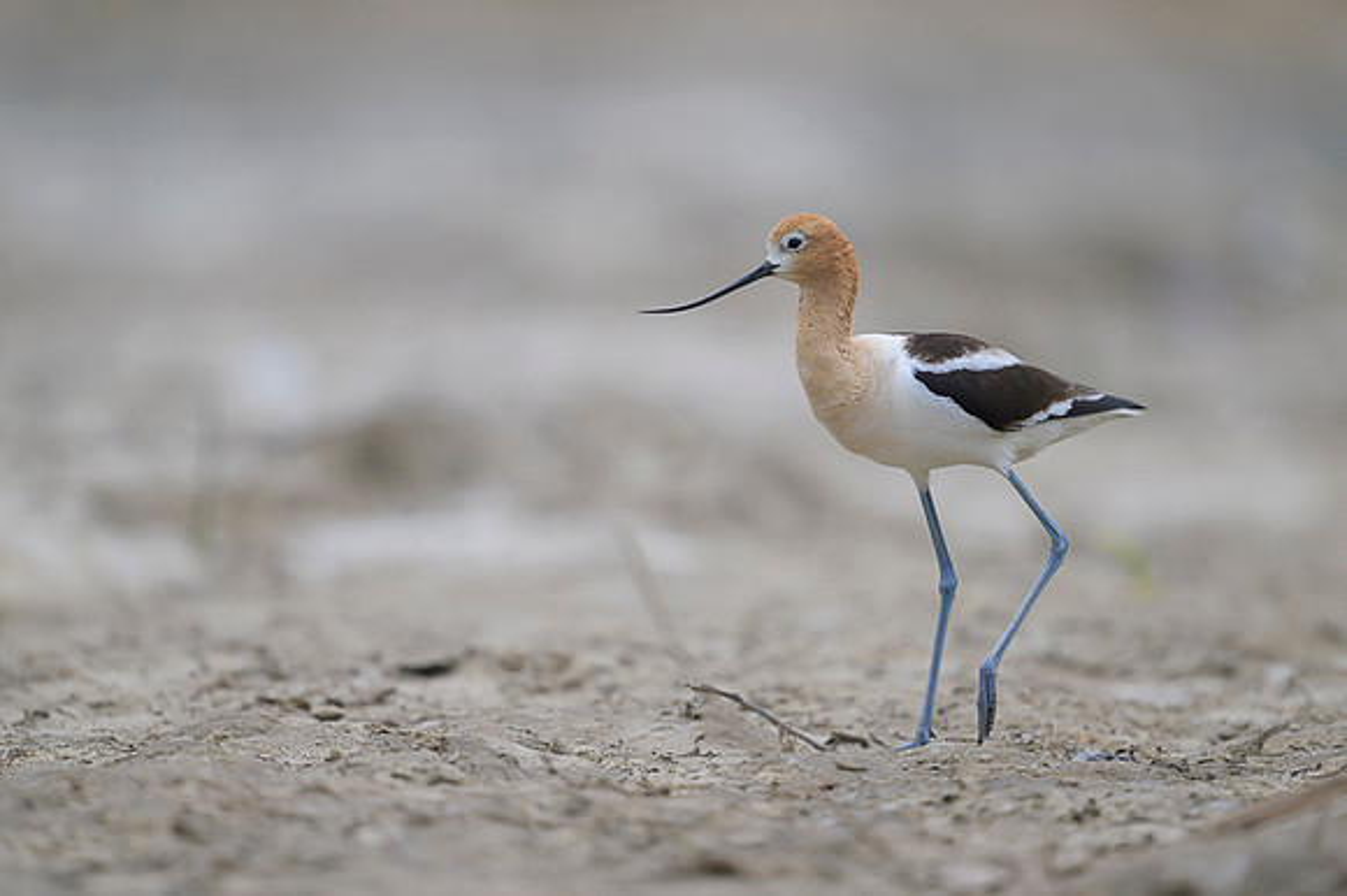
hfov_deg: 4.9
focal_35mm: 423
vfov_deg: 3.2
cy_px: 465
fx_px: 15836
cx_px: 713
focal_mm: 400
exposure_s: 1/2500
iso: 640
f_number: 2.8
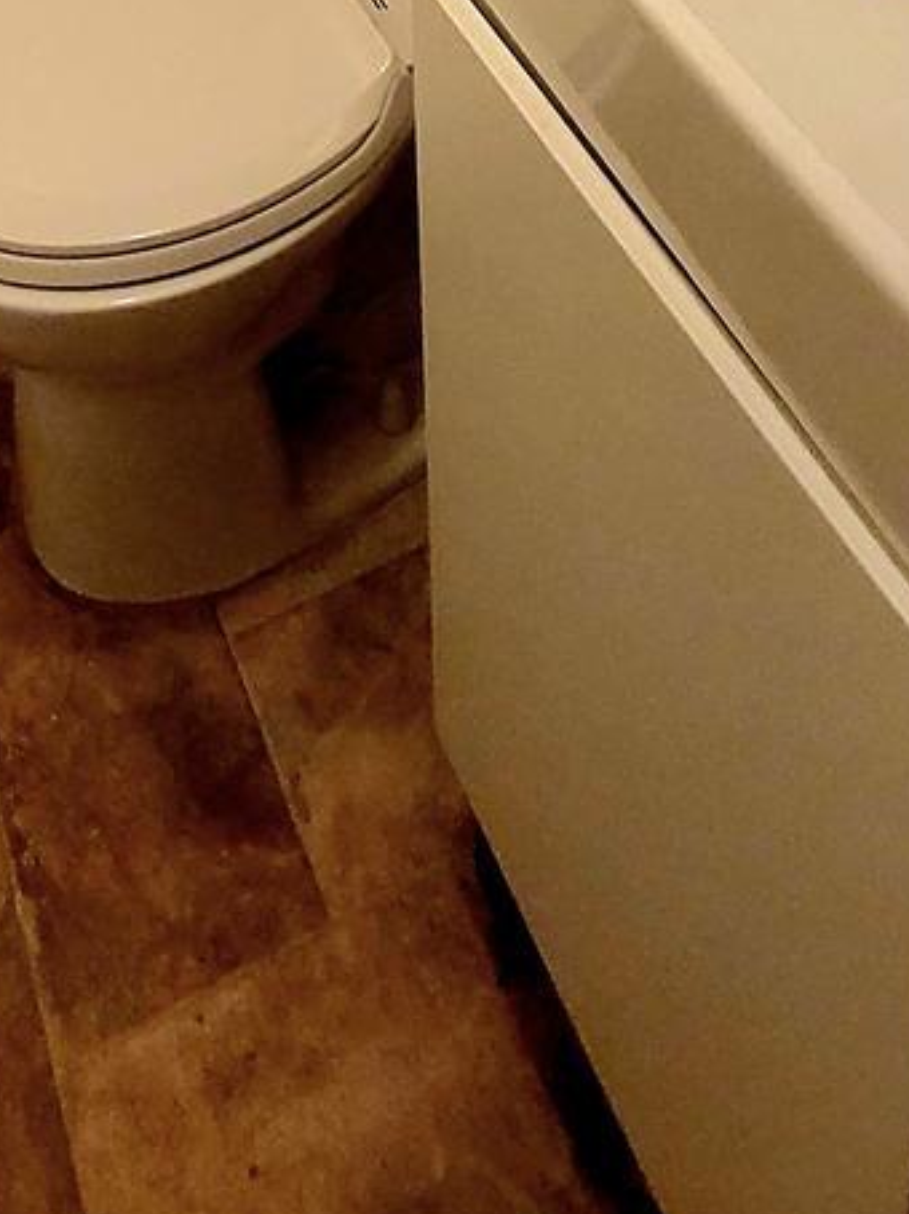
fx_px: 1542
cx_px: 217
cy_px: -671
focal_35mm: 44
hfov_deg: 32.2
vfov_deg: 27.2
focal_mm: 1.74
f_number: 2.2
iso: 640
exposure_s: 1/30
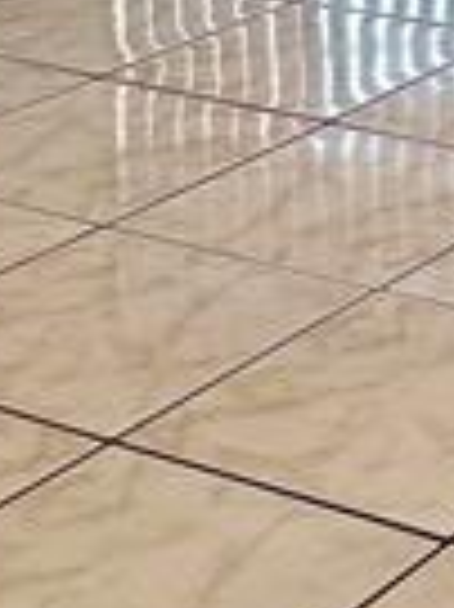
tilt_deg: -9.2
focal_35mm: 137
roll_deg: -1.7
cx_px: 939
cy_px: -333
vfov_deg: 13.5
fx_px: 2400
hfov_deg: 9.9
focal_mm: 6.76
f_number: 1.78
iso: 100
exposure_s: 1/134
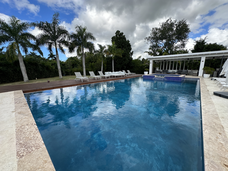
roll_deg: +0.2
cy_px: 86
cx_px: 114
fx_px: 92
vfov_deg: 85.7
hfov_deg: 102.1
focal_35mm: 14
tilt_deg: -9.9
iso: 40
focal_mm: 2.22
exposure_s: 1/785
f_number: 2.2
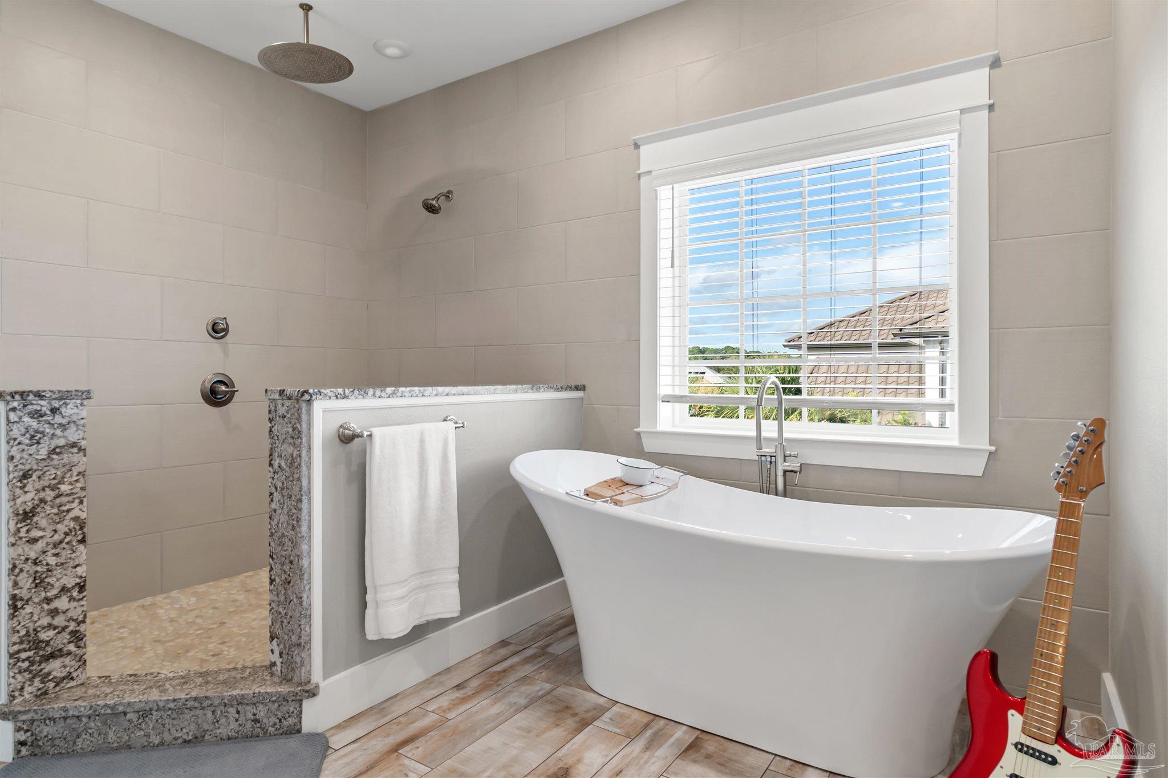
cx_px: 584
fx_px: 616
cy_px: 389
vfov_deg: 64.5
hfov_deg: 86.9
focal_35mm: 19
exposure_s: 1/25
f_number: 9
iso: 500
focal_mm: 13
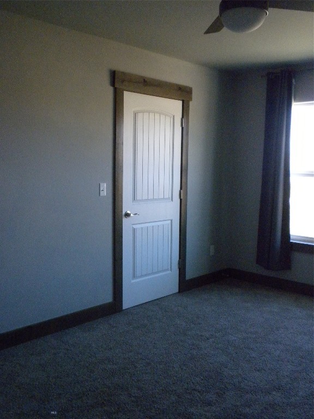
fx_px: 448
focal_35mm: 37
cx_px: 157
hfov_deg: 38.7
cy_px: 210
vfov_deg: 50.1
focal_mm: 6.6
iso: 641
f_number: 3.5
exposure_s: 1/183
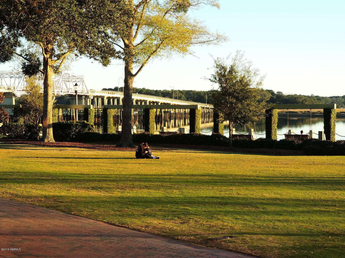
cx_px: 172
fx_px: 897
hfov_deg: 21.8
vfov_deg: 16.4
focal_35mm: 90
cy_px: 129
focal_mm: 16
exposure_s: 1/125
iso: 80
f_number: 4.1
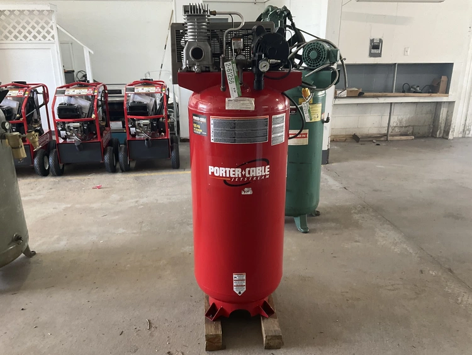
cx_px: 236
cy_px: 178
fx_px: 396
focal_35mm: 29
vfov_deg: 48.3
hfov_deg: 61.6
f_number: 1.8
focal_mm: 3
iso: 100
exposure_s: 1/60
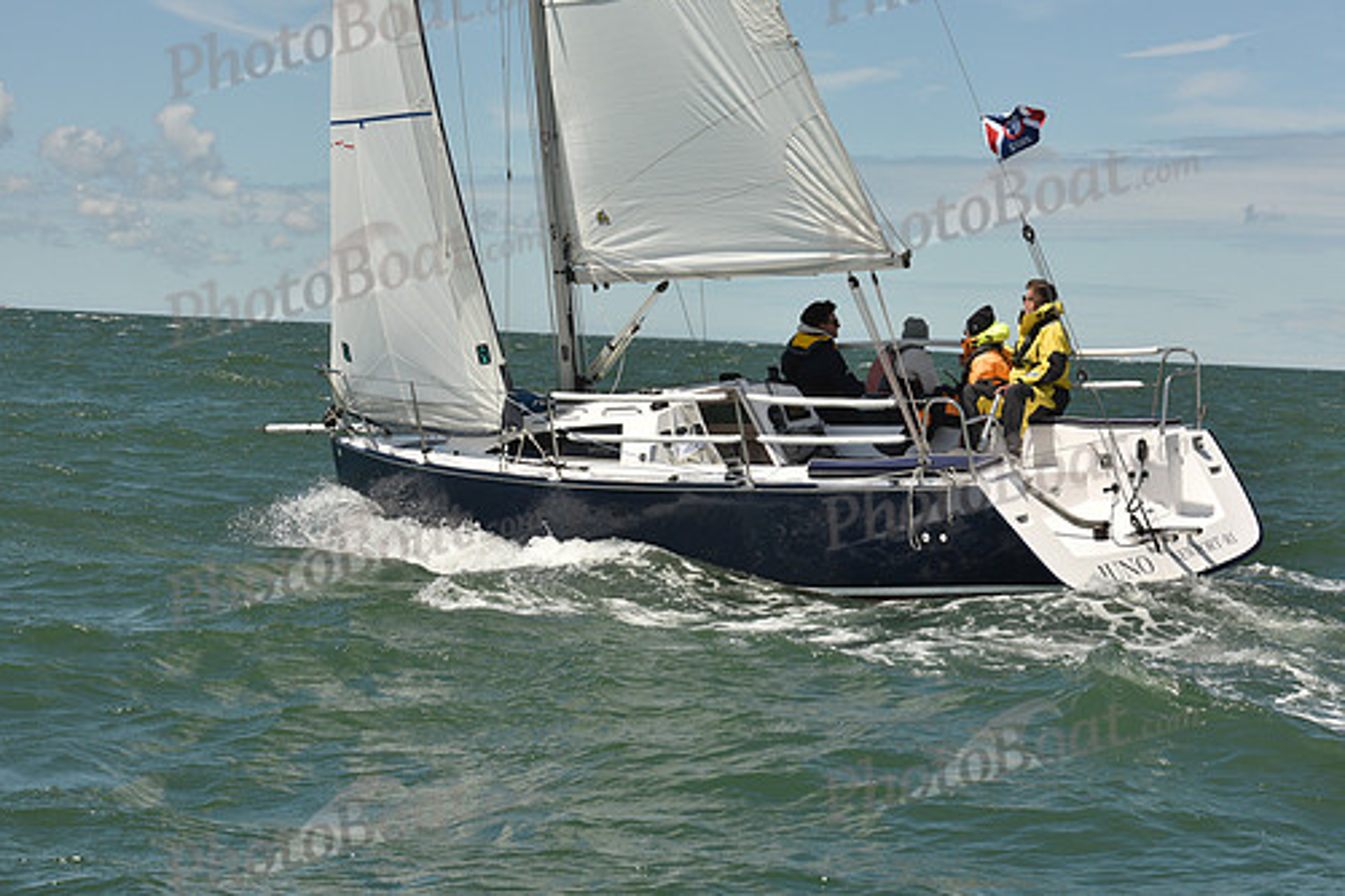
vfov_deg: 14.4
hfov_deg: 21.5
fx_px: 3549
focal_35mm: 95
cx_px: 685
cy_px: 380
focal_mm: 82
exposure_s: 1/800
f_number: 13
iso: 320
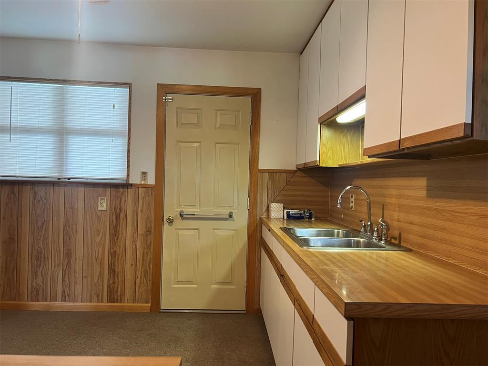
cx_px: 244
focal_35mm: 26
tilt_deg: -0.9
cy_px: 183
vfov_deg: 53.1
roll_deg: -1.5
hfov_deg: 67.3
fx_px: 367
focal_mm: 5.7
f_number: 1.5
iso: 200
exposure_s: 1/60
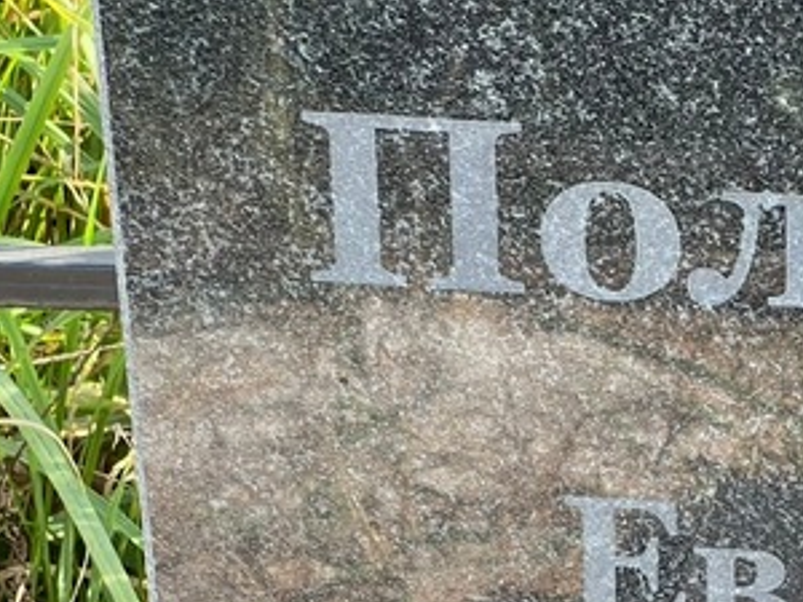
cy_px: 712
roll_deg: +2.9
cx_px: 993
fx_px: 4755
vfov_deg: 7.2
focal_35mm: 205
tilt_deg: -29.0
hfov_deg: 9.5
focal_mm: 9
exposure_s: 1/99
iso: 50
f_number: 2.8
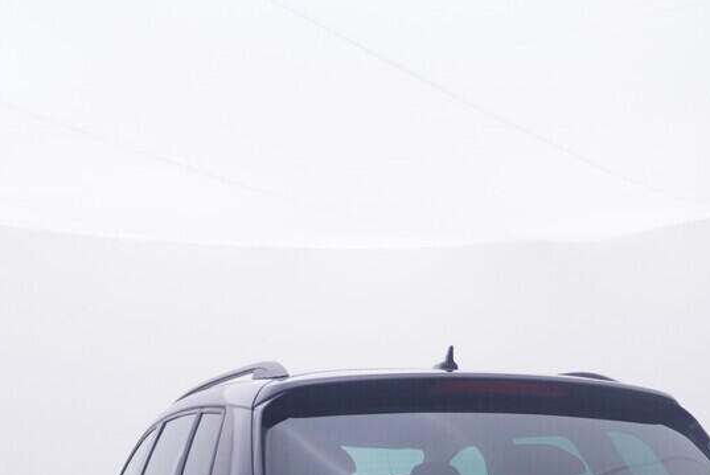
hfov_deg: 33.1
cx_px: 304
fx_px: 1191
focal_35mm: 60
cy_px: 569
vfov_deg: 21.0
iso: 200
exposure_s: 1/80
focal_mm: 15
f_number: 5
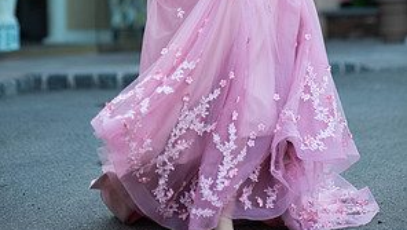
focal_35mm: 135
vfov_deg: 8.9
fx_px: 1458
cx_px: 203
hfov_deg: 15.9
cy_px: -58
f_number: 2
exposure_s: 1/640
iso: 250
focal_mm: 85
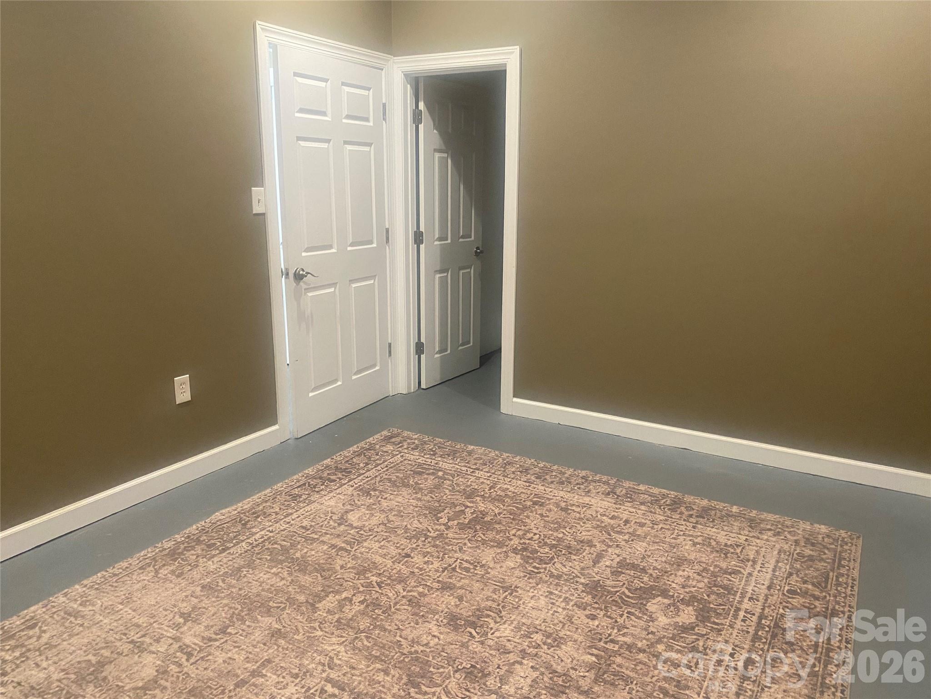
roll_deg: -0.7
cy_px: 350
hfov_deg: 67.3
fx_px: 699
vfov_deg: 53.1
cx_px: 466
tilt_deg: -13.9
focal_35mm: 26
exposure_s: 1/60
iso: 400
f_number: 1.8
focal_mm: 4.25
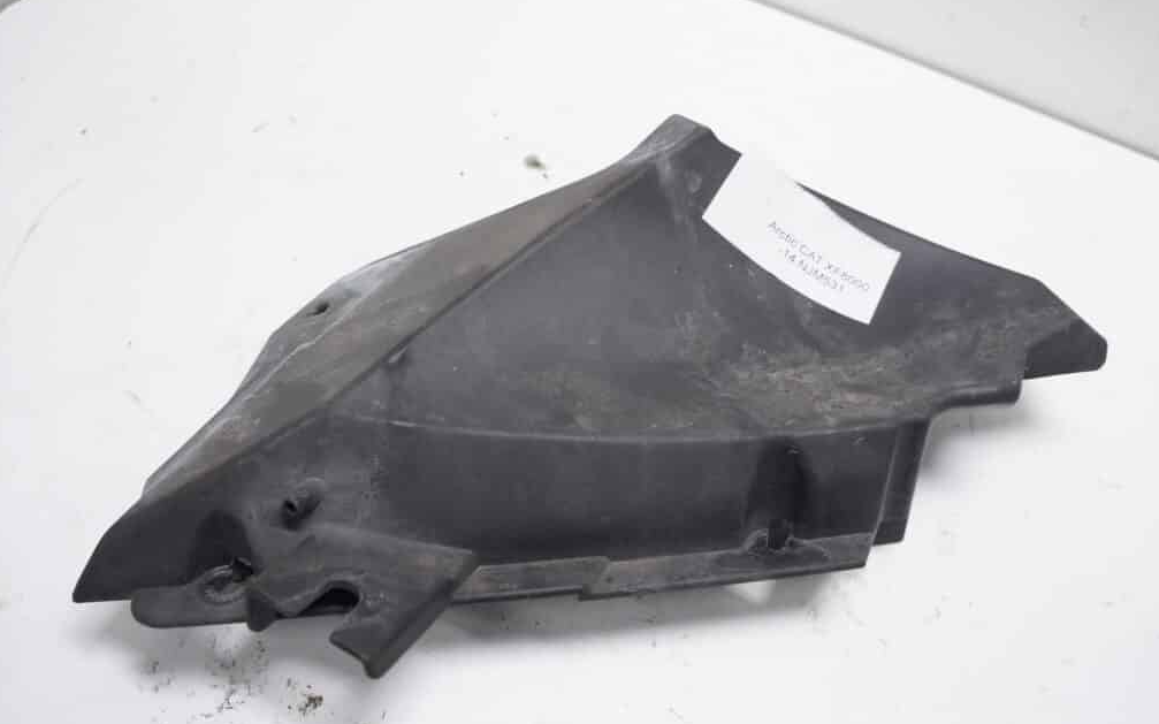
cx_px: 582
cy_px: 360
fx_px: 884
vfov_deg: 44.5
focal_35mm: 28
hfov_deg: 66.5
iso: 320
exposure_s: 1/60
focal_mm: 18
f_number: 4.5
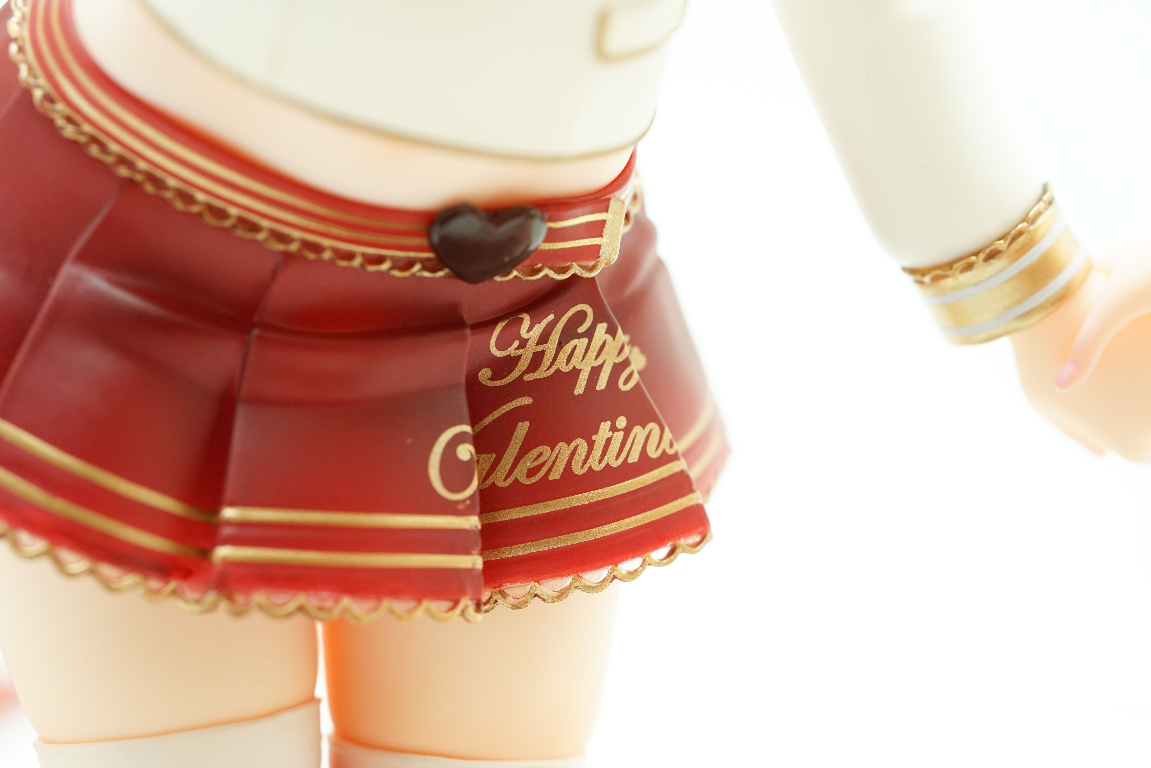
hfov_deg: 39.6
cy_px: 384
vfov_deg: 27.0
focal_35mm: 50
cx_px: 576
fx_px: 1598
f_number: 5.6
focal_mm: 50
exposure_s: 1/60
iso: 1250
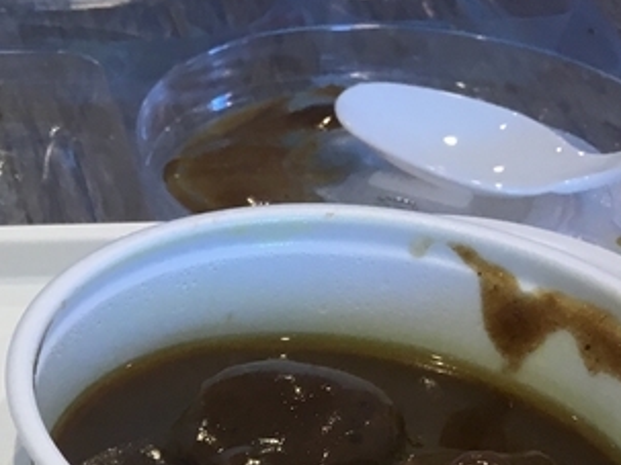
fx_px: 1757
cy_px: 723
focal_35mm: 98
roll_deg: -2.4
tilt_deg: -43.2
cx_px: -135
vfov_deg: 14.0
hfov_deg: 18.9
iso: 32
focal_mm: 4.15
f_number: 2.2
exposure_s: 1/30
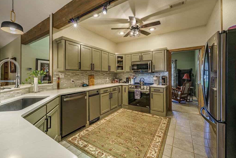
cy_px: 74
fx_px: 98
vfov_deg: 77.2
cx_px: 114
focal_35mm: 15
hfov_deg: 100.4
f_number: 9
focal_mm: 14
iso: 200
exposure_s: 1/6
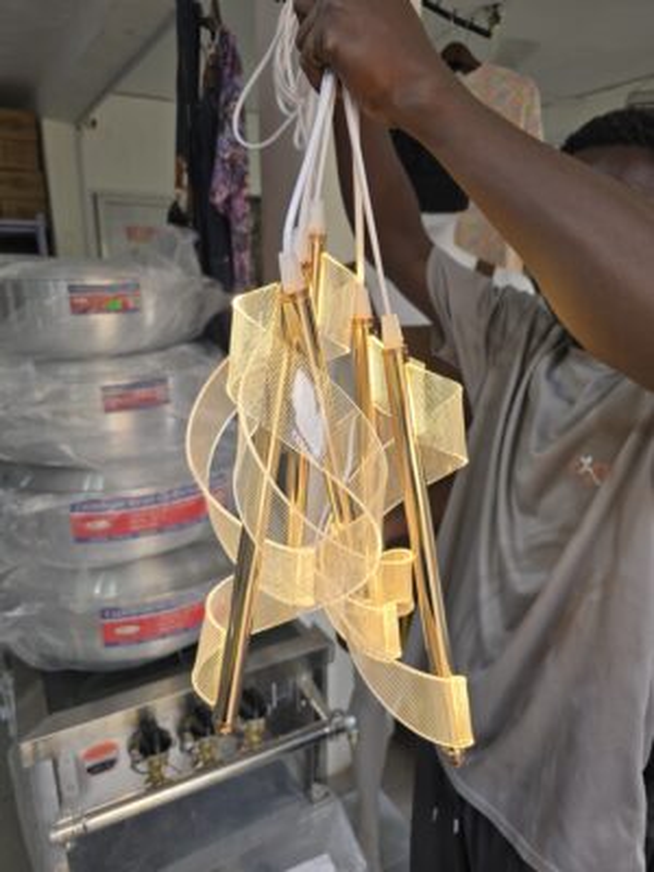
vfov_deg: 73.9
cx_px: 327
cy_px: 436
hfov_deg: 58.9
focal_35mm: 23
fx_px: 579
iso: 25
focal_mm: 6.3
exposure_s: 1/180
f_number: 1.7
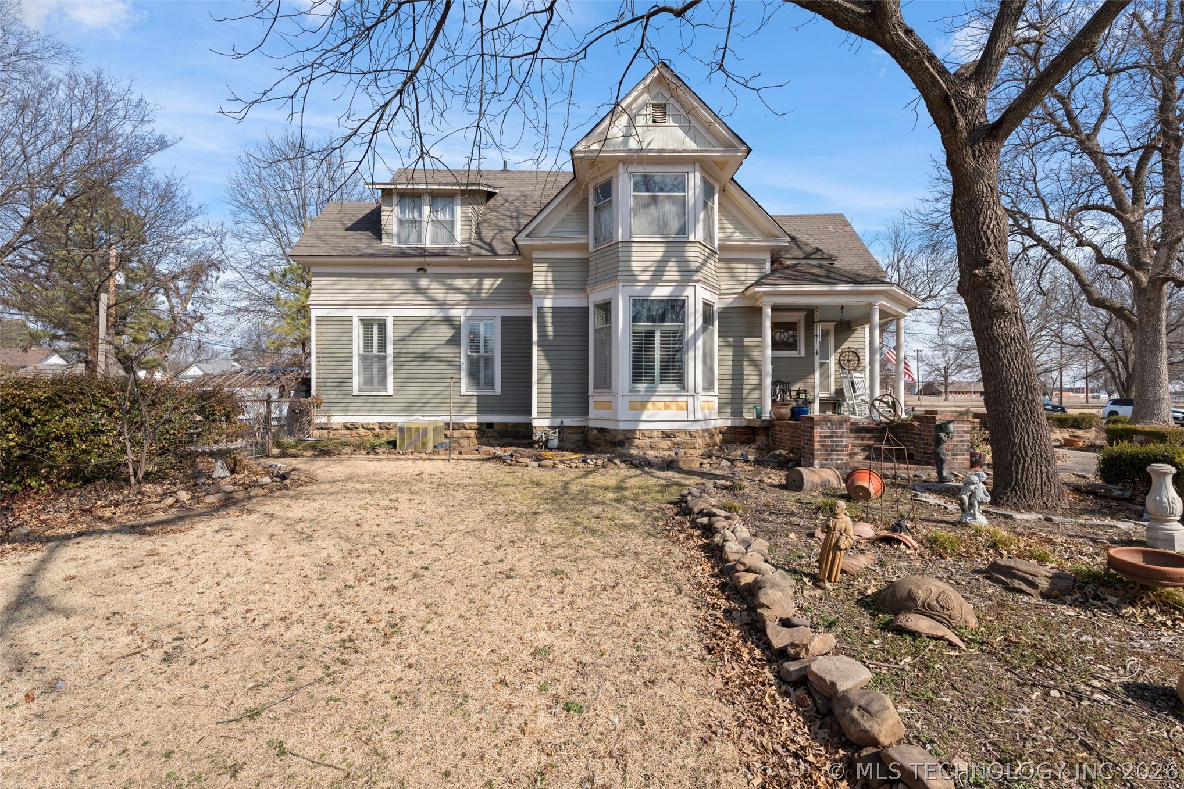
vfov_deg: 73.7
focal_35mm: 16
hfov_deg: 96.7
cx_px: 592
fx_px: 526
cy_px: 394
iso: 160
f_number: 8
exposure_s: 1/160
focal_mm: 16
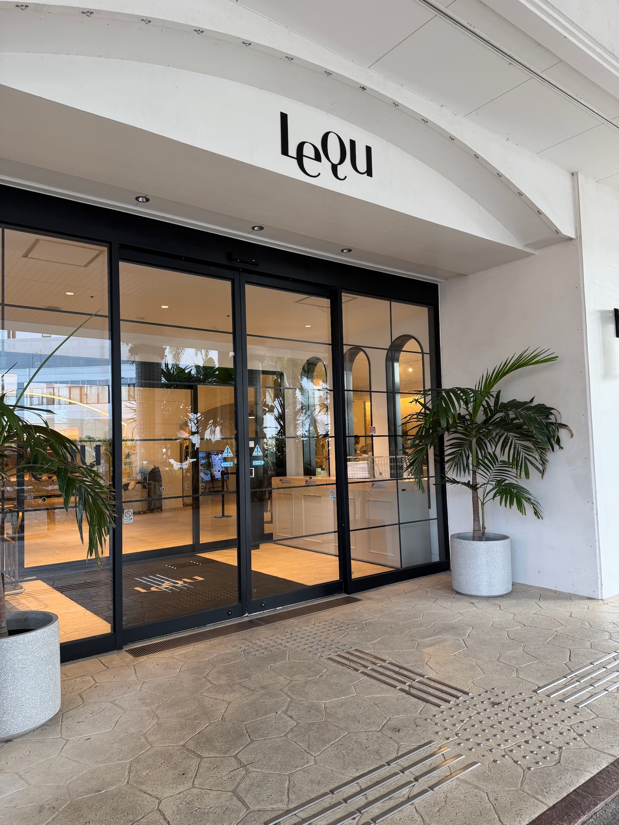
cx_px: 310
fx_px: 572
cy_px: 412
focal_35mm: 24
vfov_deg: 71.6
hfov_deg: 56.8
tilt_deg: +4.5
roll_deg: +3.6
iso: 125
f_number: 1.78
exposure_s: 1/112
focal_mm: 6.76
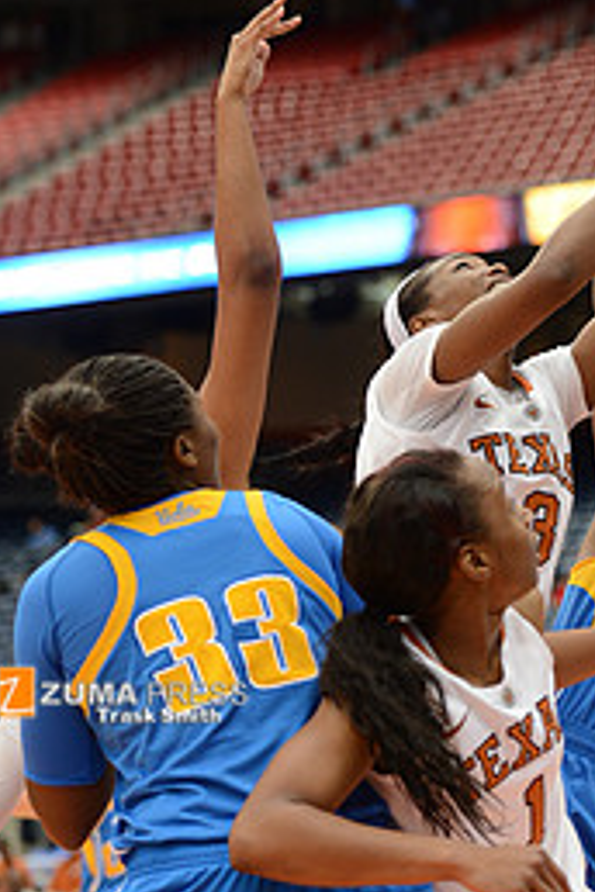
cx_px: 505
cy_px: 387
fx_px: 3545
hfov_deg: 9.6
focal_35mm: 143
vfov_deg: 14.3
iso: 1250
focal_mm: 82
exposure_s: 1/1250
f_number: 2.8
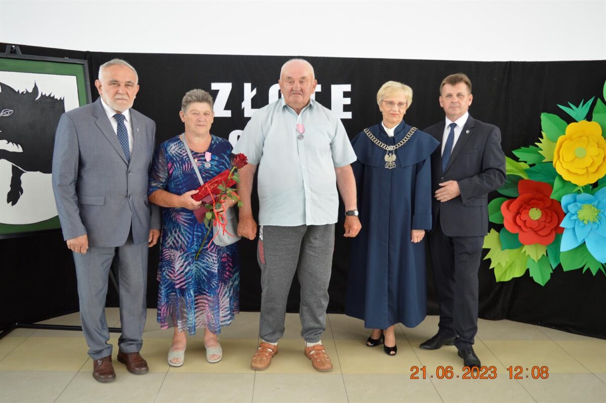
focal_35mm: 33
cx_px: 303
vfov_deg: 39.9
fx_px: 555
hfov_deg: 57.3
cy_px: 202
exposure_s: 1/60
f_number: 4
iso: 400
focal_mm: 22
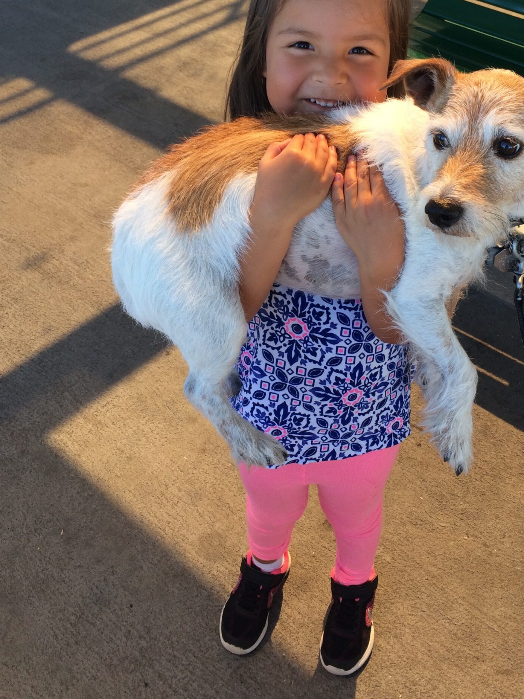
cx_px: 291
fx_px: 807
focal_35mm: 40
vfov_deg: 46.4
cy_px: 265
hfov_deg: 35.9
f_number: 2.2
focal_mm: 4.15
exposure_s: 1/160
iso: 32
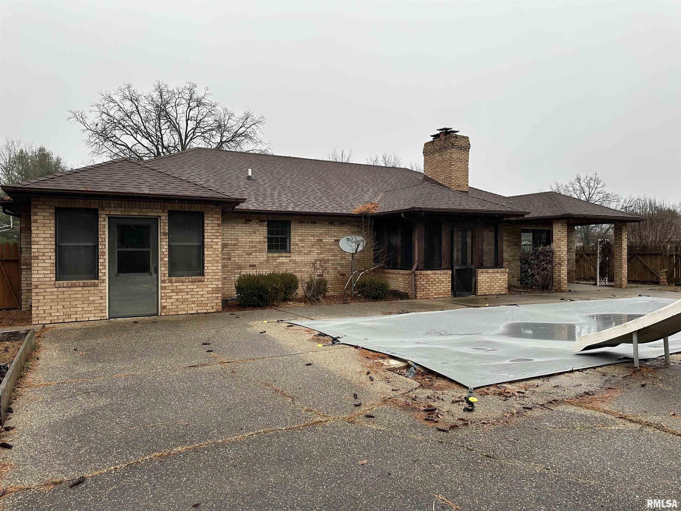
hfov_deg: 71.6
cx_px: 340
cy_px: 256
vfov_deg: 56.8
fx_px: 472
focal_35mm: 24
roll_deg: +0.1
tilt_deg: +1.6
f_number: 1.78
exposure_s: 1/583
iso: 80
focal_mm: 6.86
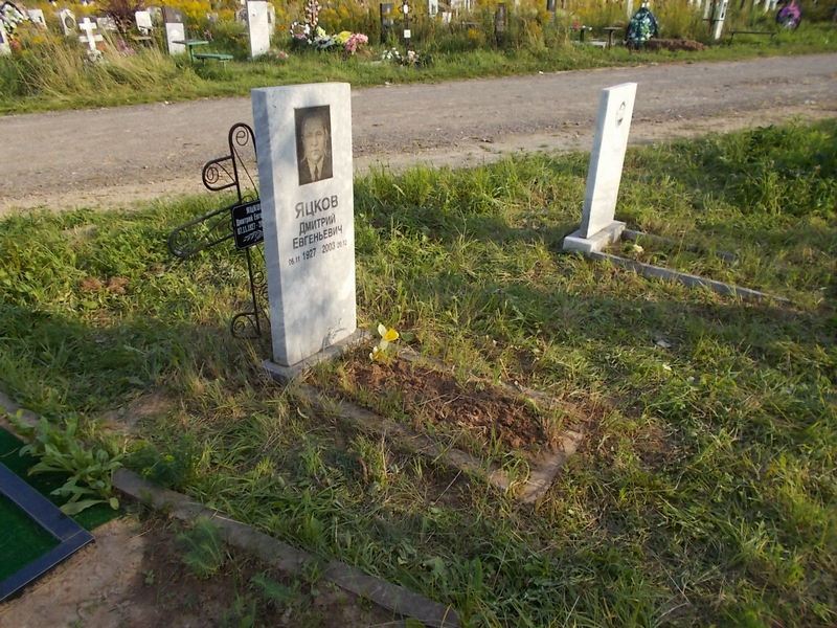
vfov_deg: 53.1
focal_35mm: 26
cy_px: 314
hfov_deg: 67.3
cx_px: 418
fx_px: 629
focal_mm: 4.6
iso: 80
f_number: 8
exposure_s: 1/100
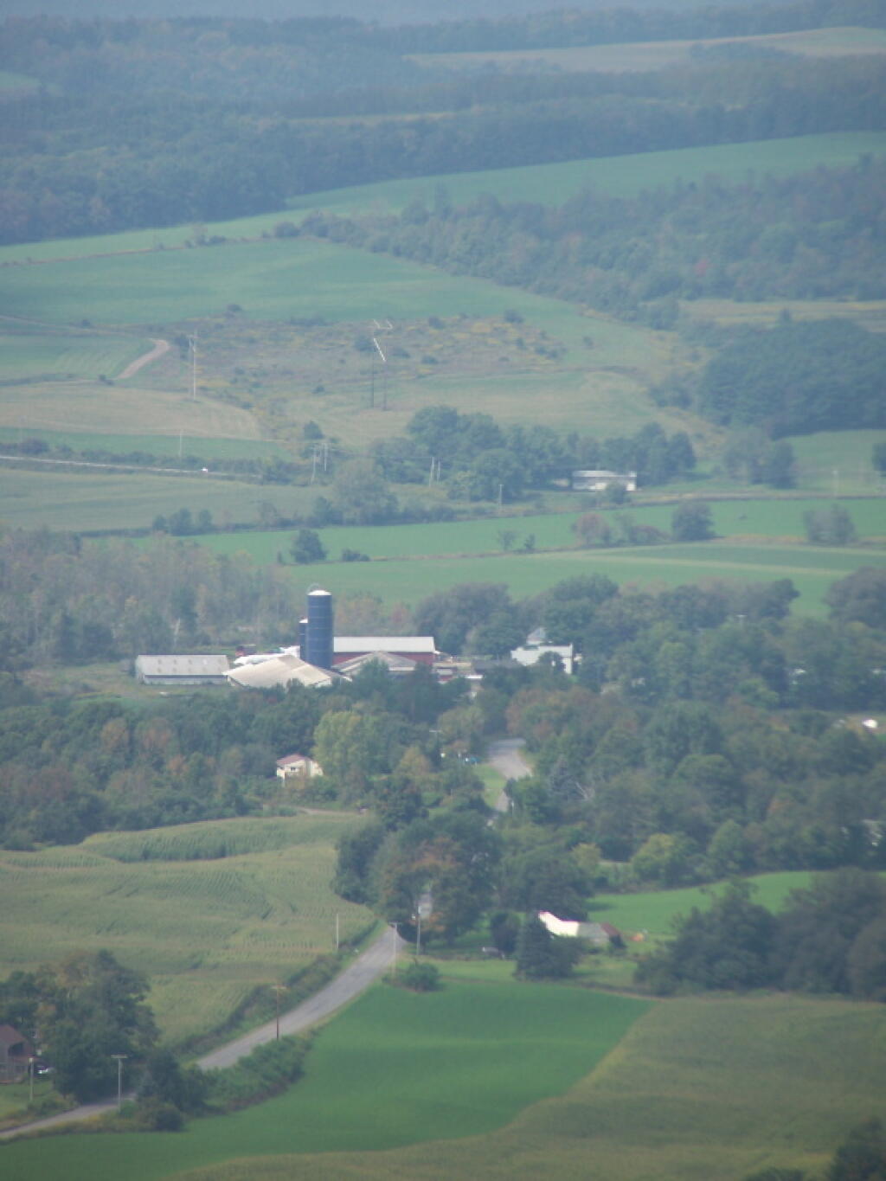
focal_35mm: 380
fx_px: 12966
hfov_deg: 3.9
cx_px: 443
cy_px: 590
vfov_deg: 5.2
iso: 80
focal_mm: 63
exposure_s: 1/1000
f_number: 3.7
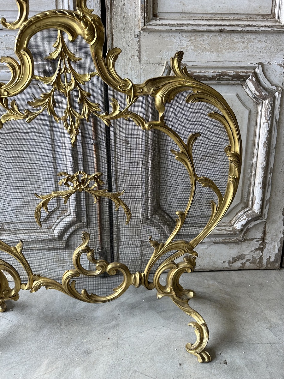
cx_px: 142
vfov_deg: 71.6
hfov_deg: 56.8
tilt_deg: -17.2
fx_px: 263
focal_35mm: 24
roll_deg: +0.0
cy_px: 190
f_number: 1.78
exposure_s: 1/100
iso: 100
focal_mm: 6.86
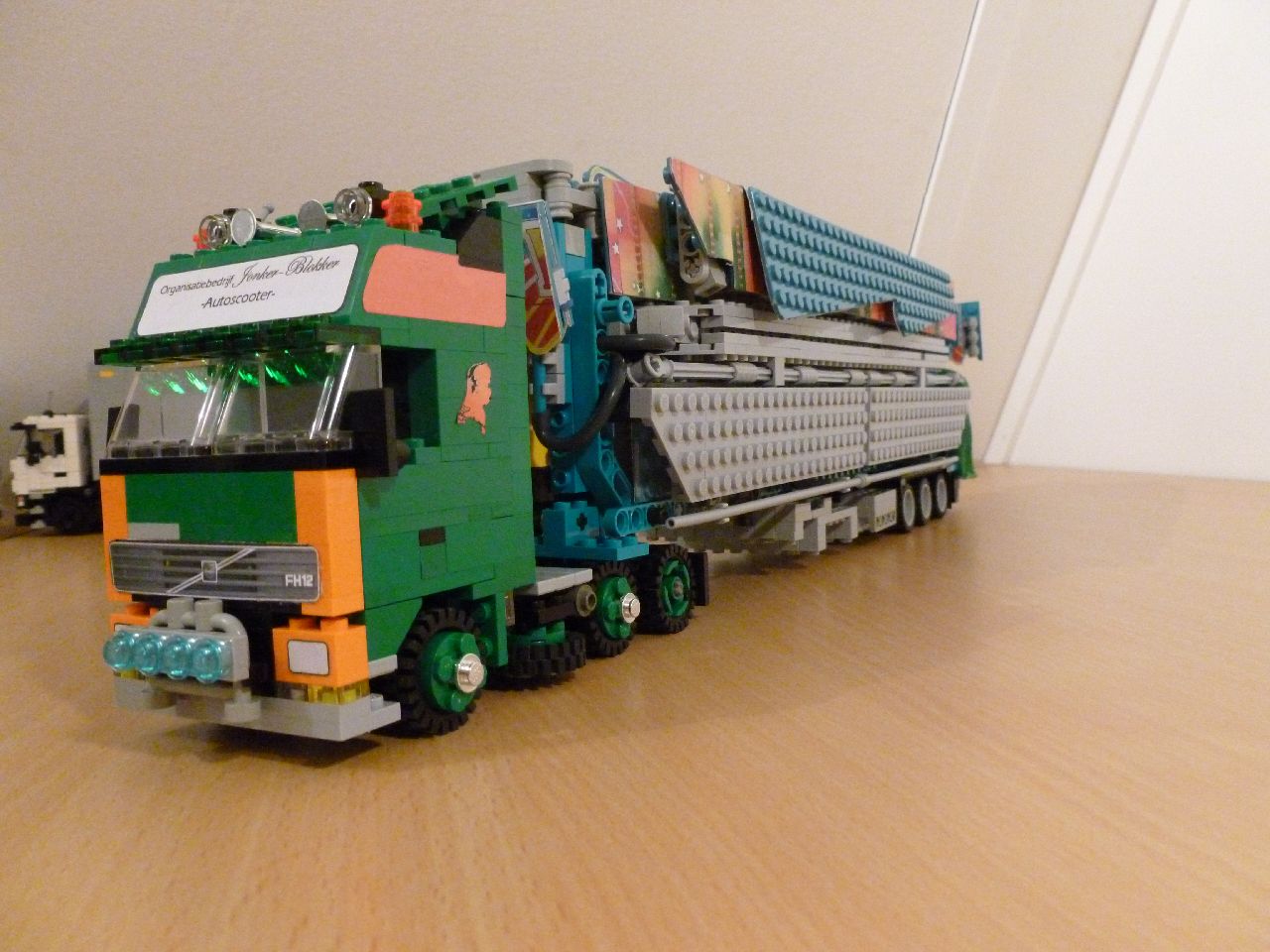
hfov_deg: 63.4
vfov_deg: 49.7
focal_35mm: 28
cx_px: 635
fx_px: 1027
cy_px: 476
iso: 800
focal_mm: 5
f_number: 3.3
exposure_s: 1/30
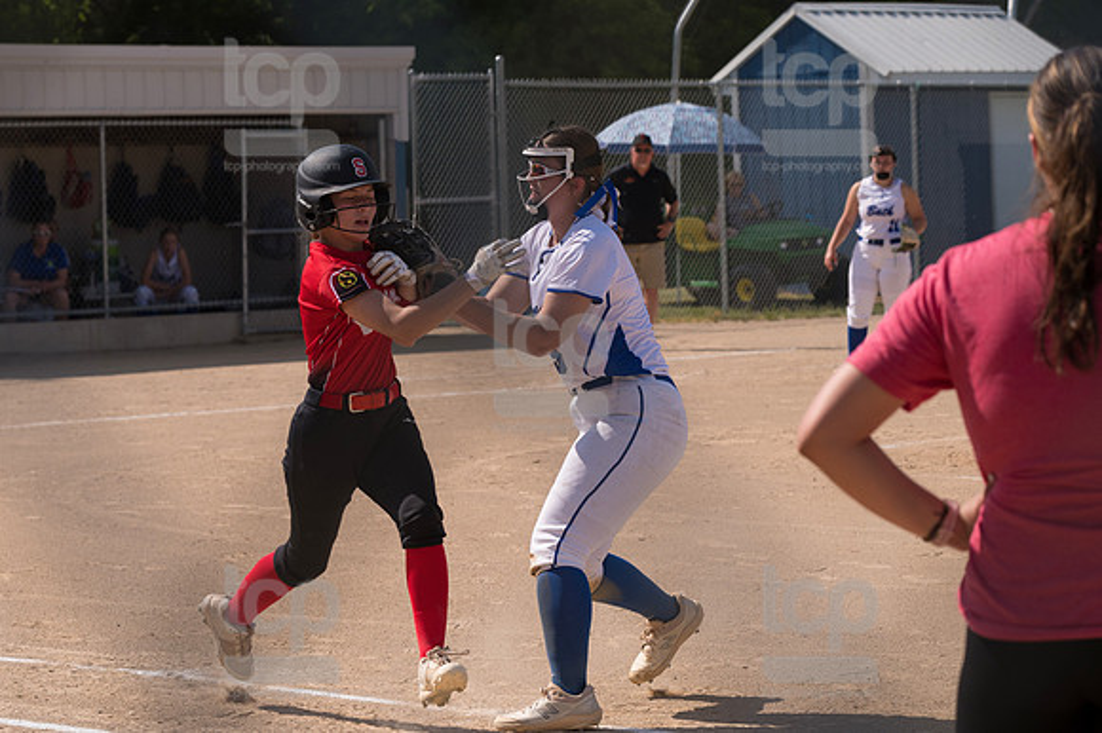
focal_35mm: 138
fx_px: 4222
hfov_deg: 14.9
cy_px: 366
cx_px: 551
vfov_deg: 9.9
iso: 200
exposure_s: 1/1600
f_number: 5.6
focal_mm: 92
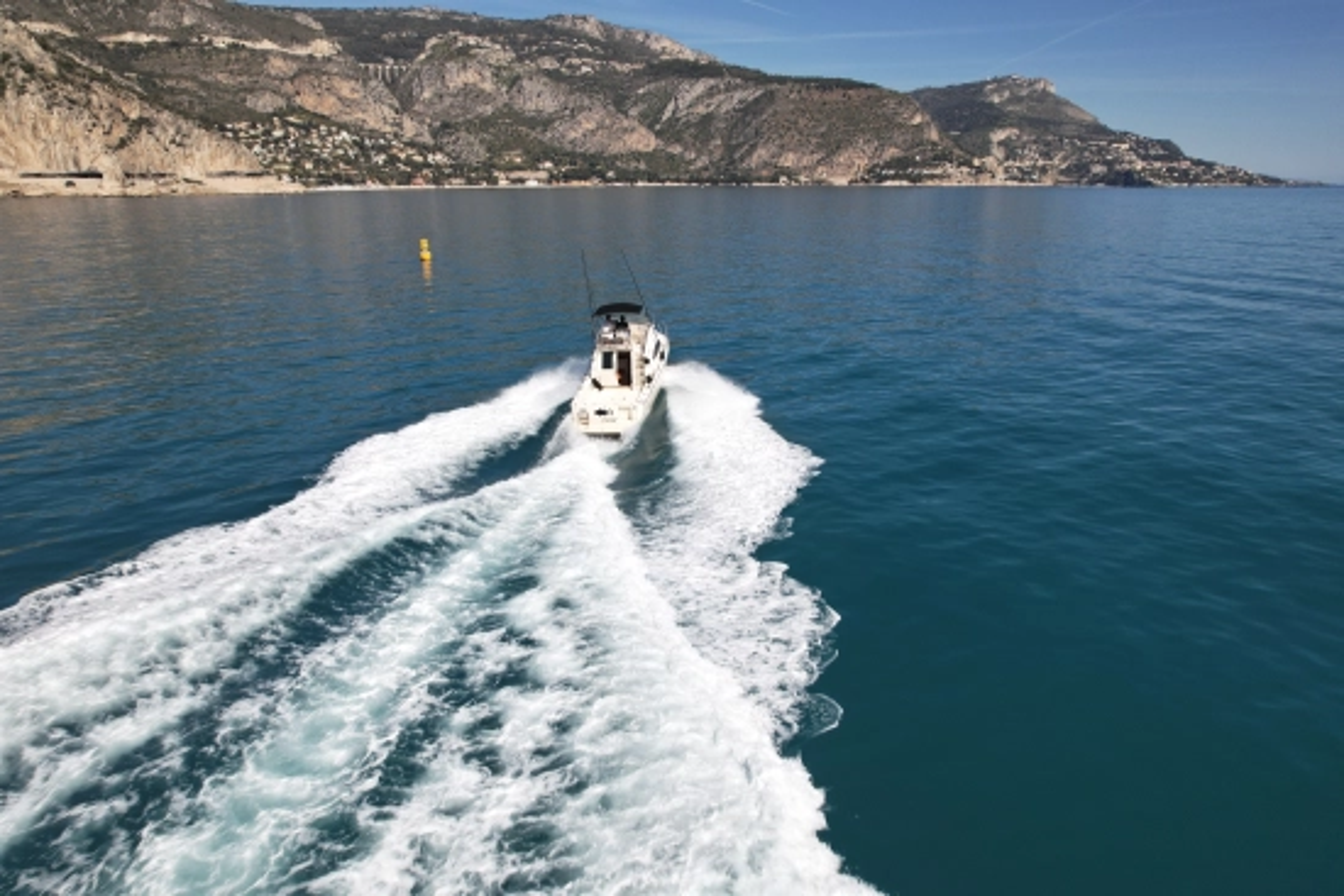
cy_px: 448
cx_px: 672
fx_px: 821
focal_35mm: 22
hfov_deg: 78.6
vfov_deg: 57.3
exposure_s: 1/160
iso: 100
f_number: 2.8
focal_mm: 8.38
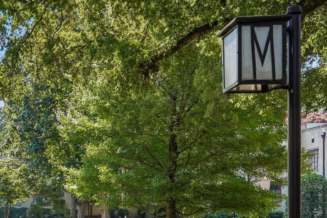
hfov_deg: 27.7
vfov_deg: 19.3
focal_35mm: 69
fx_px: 627
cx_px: 10
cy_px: 206
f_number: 8
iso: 125
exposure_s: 1/30
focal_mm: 20
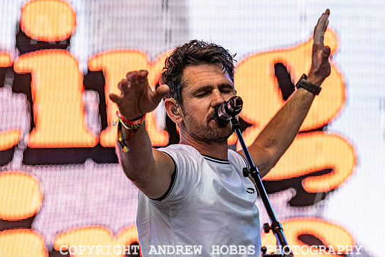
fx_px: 1915
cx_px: 211
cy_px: 118
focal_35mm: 179
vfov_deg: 7.7
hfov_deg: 11.5
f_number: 4.5
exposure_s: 1/8000
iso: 1250
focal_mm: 160
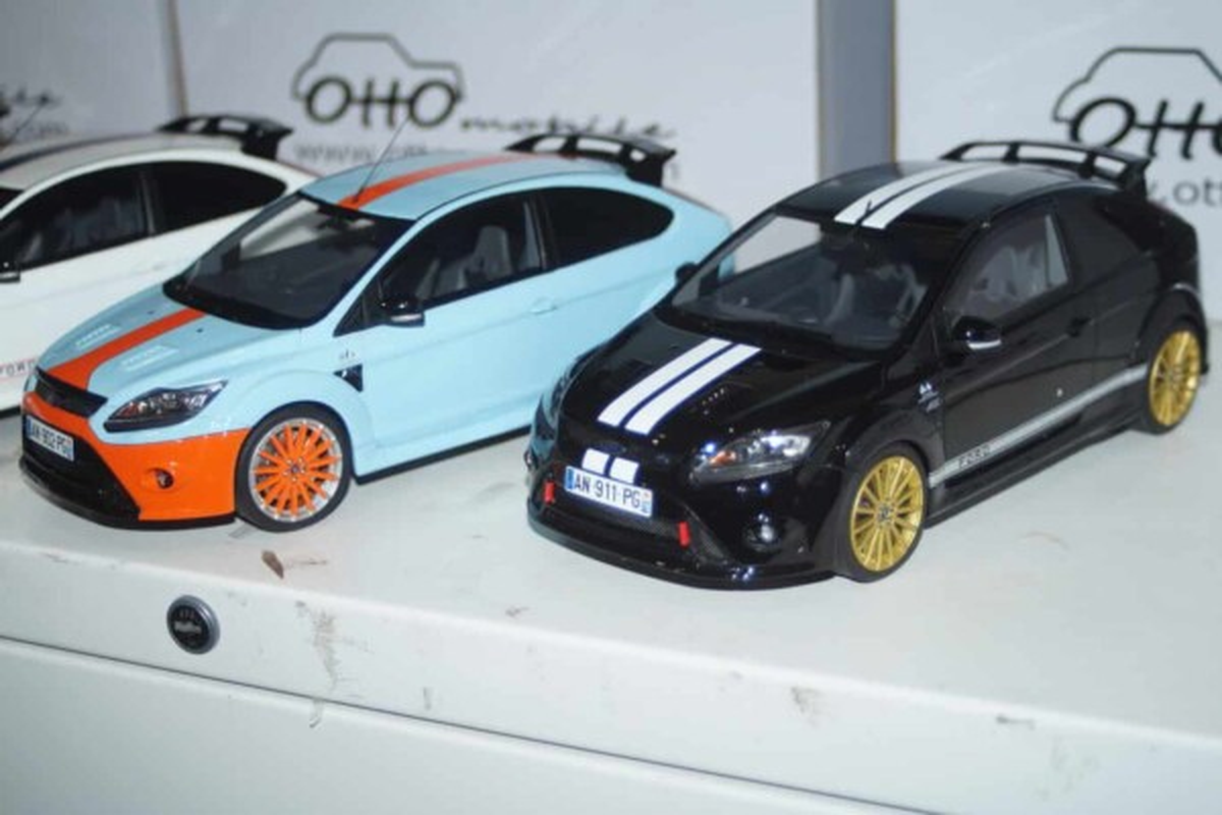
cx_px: 611
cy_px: 408
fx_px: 1782
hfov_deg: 37.9
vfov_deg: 25.8
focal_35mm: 52
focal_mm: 35
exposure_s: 1/125
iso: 400
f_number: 4
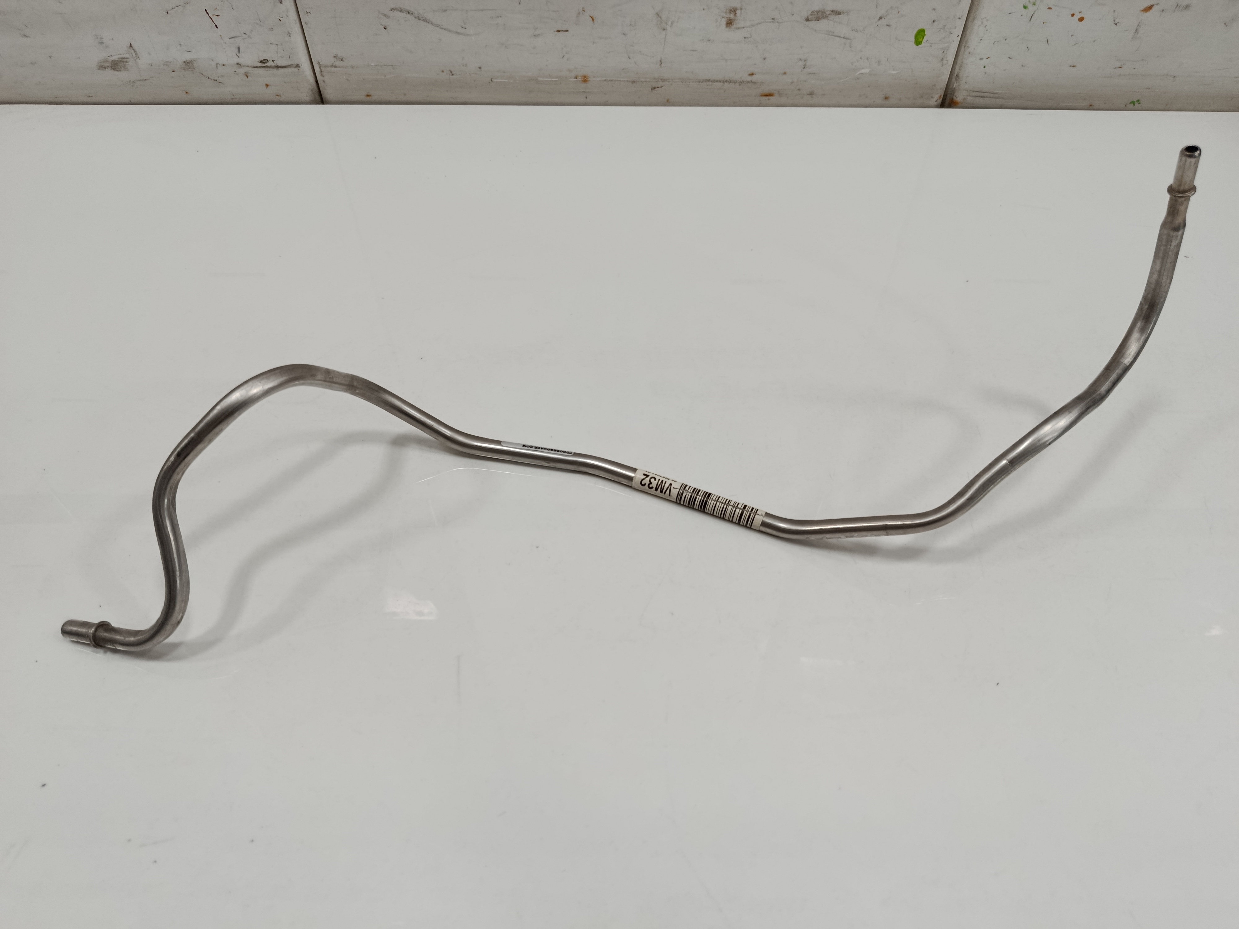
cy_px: 464
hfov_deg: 71.6
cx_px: 620
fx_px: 859
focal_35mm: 24
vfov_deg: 56.8
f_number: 1.7
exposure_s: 1/100
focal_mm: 5.24
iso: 759
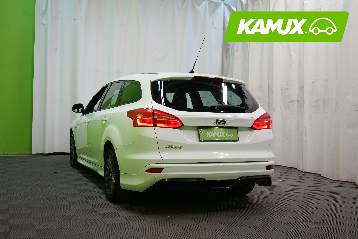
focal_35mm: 40
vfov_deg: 33.4
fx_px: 398
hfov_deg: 48.5
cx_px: 179
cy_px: 120
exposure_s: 1/50
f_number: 5.6
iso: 320
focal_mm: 40
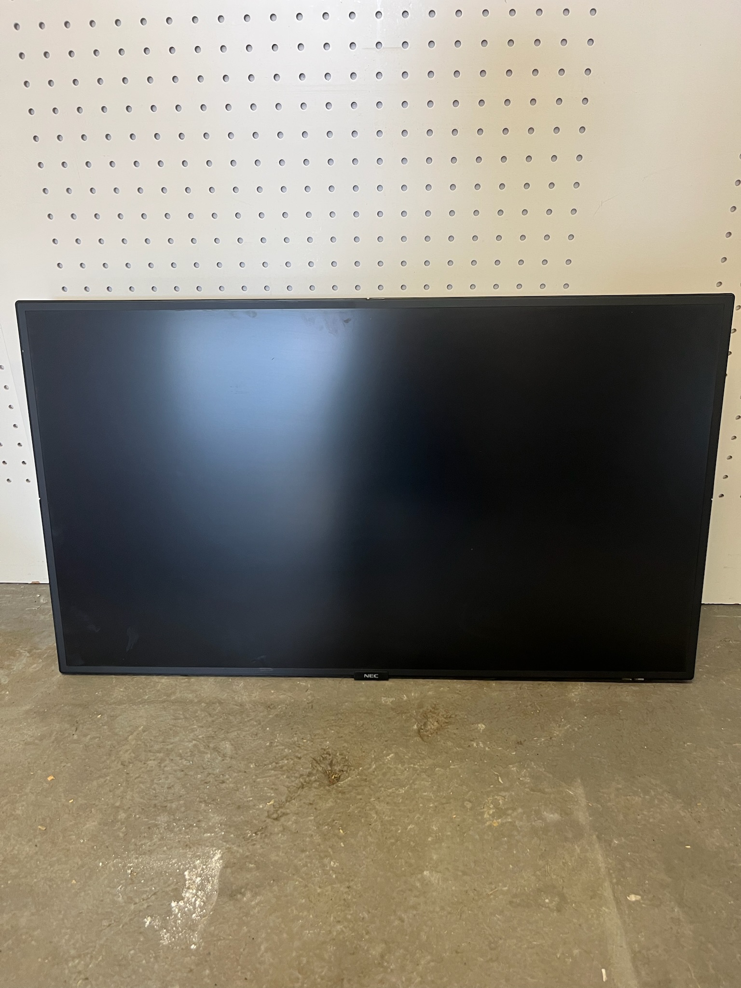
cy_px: 494
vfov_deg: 67.3
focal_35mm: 26
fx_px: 742
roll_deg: -0.5
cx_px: 370
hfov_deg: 53.1
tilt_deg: -26.8
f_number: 1.6
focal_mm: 5.1
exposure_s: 1/50
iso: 80
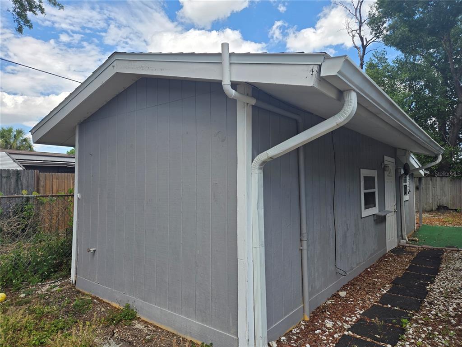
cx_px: 231
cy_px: 174
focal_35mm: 23
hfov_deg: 73.9
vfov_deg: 58.9
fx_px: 307
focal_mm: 5.4
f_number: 1.8
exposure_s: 1/1418
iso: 25
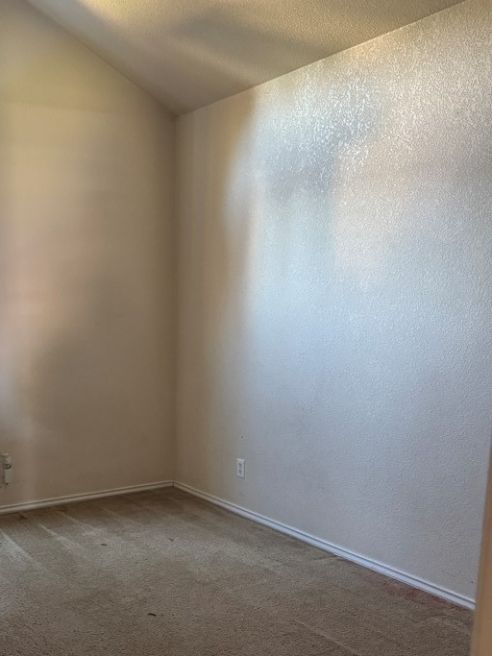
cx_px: 125
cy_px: 442
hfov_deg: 38.6
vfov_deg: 50.4
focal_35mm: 36
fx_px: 682
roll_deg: +0.5
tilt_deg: -11.7
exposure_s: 1/40
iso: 800
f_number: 1.78
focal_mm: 6.76
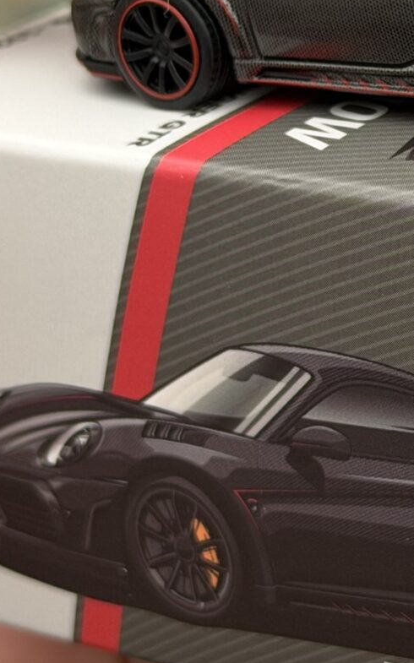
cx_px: 494
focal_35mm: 166
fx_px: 2999
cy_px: 199
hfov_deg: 7.8
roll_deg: +6.4
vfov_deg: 12.6
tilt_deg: -31.4
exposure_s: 1/130
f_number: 1.78
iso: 50
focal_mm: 6.76
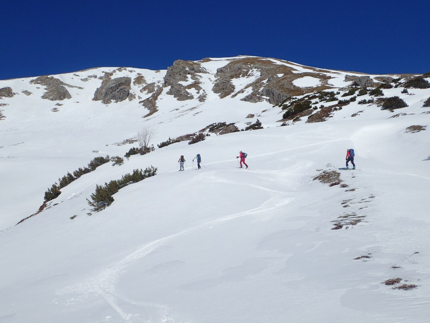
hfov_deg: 52.6
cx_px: 215
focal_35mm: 35
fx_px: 435
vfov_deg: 40.7
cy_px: 162
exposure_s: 1/640
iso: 200
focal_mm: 6.42
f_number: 10
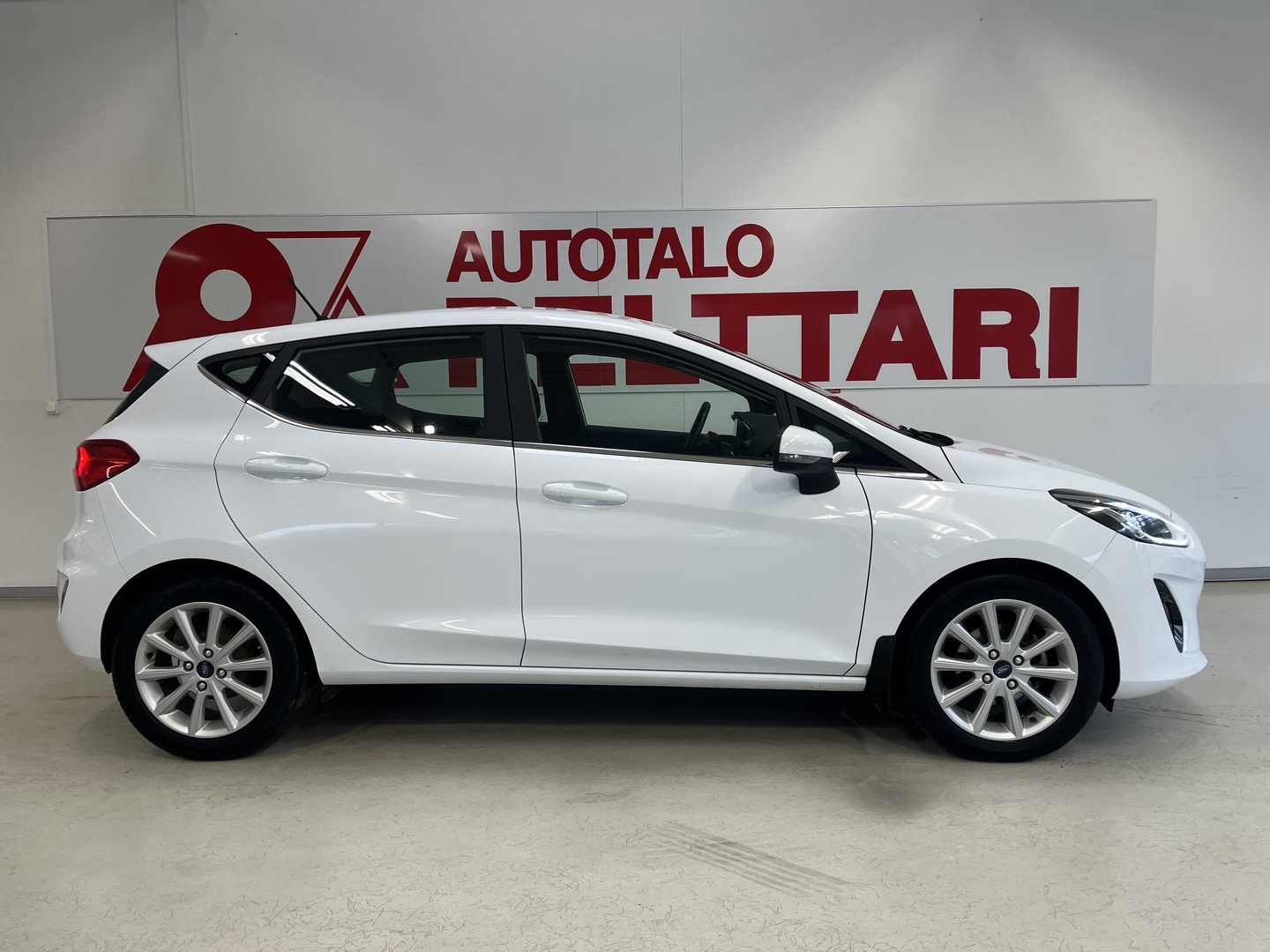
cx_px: 635
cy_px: 476
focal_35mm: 26
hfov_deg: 67.3
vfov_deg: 53.1
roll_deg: +1.6
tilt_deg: -4.8
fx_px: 954
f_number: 1.6
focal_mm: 5.1
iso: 40
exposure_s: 1/100
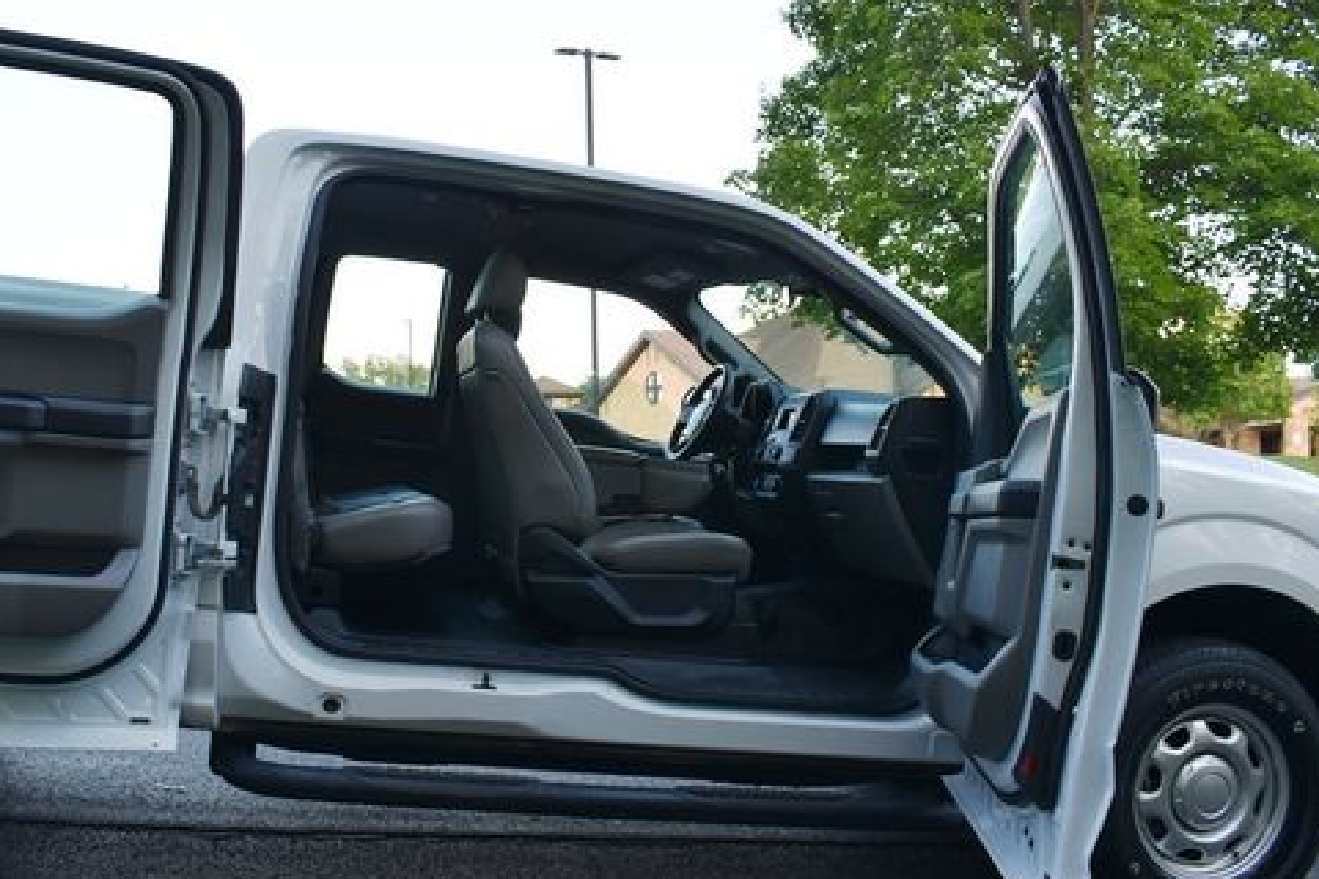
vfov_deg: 36.8
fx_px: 1319
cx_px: 563
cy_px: 400
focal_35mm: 36
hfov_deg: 52.9
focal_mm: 18
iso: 360
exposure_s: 1/250
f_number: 5.6
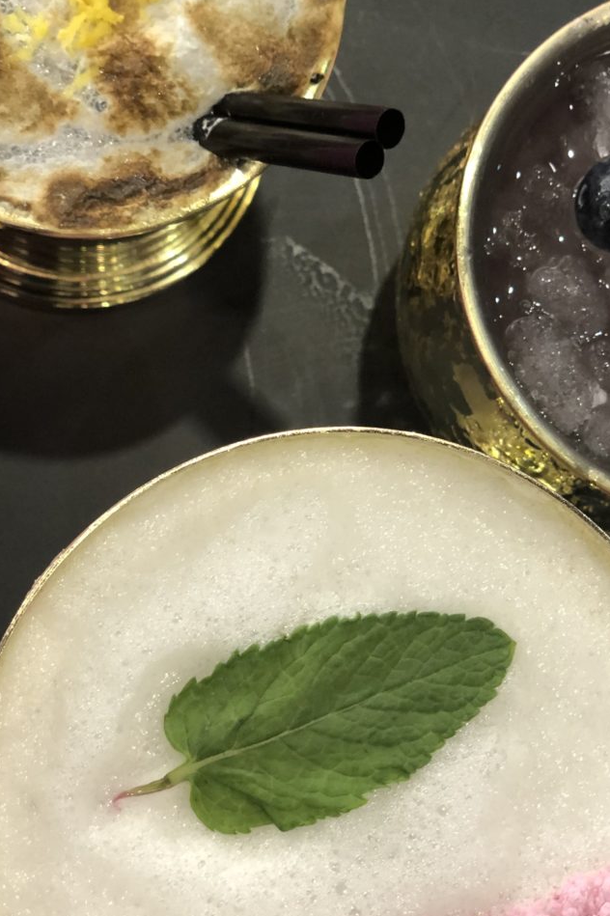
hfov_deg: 17.9
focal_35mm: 76
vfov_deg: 26.7
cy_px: 439
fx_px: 1933
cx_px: 355
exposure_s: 1/33
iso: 125
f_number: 2.4
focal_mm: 6
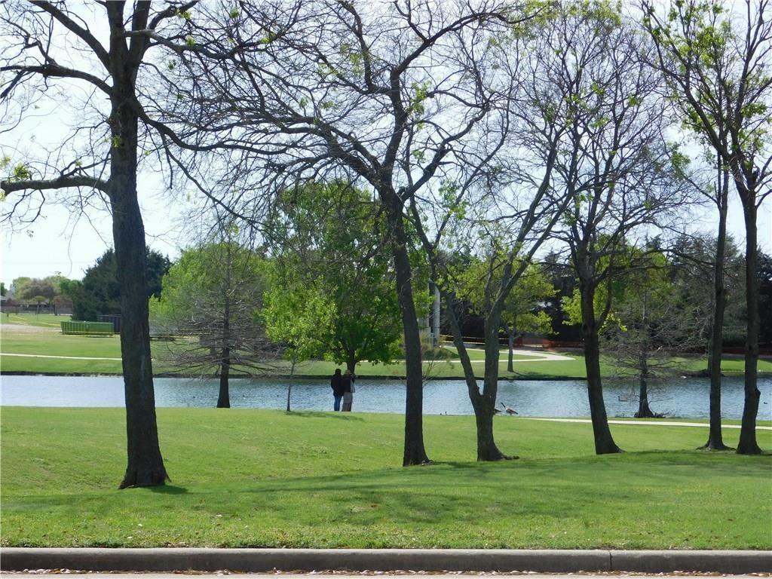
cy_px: 290
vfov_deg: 18.4
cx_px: 386
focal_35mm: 80
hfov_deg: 24.4
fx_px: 1784
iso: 125
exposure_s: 1/800
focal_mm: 14.2
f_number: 4.4
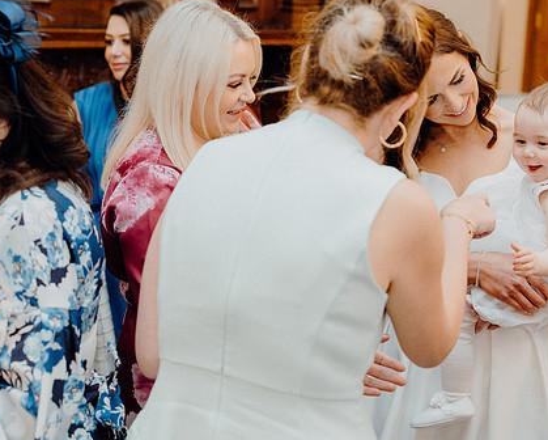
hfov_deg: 25.7
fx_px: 1201
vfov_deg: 20.7
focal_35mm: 74
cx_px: 275
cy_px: 201
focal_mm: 57
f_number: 3.5
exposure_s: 1/160
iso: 2000
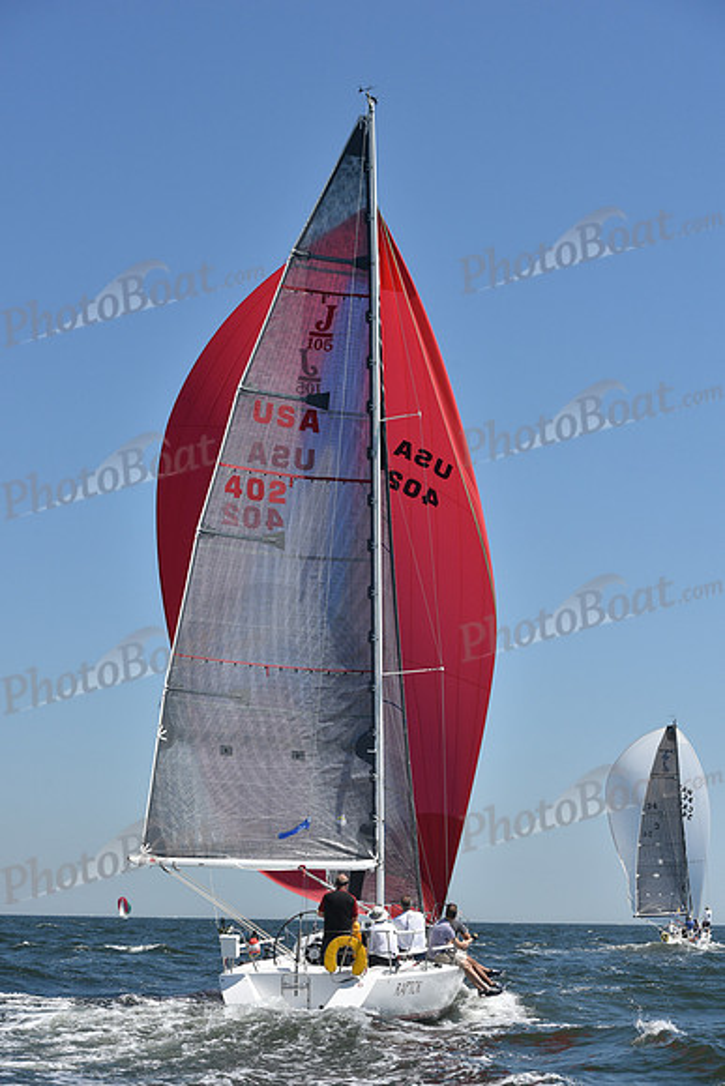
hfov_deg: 19.5
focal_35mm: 70
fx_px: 2113
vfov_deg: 28.8
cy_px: 543
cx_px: 362
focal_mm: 70
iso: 250
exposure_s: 1/1250
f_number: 8
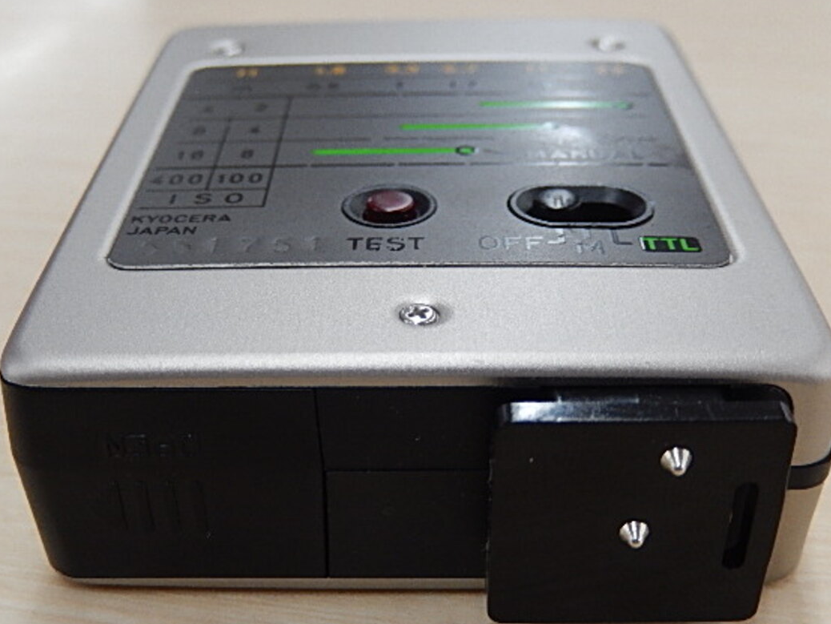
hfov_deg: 36.8
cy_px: 336
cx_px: 396
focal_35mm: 52
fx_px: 1249
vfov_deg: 28.0
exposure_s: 1/80
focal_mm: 8.1
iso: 400
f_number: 4.3
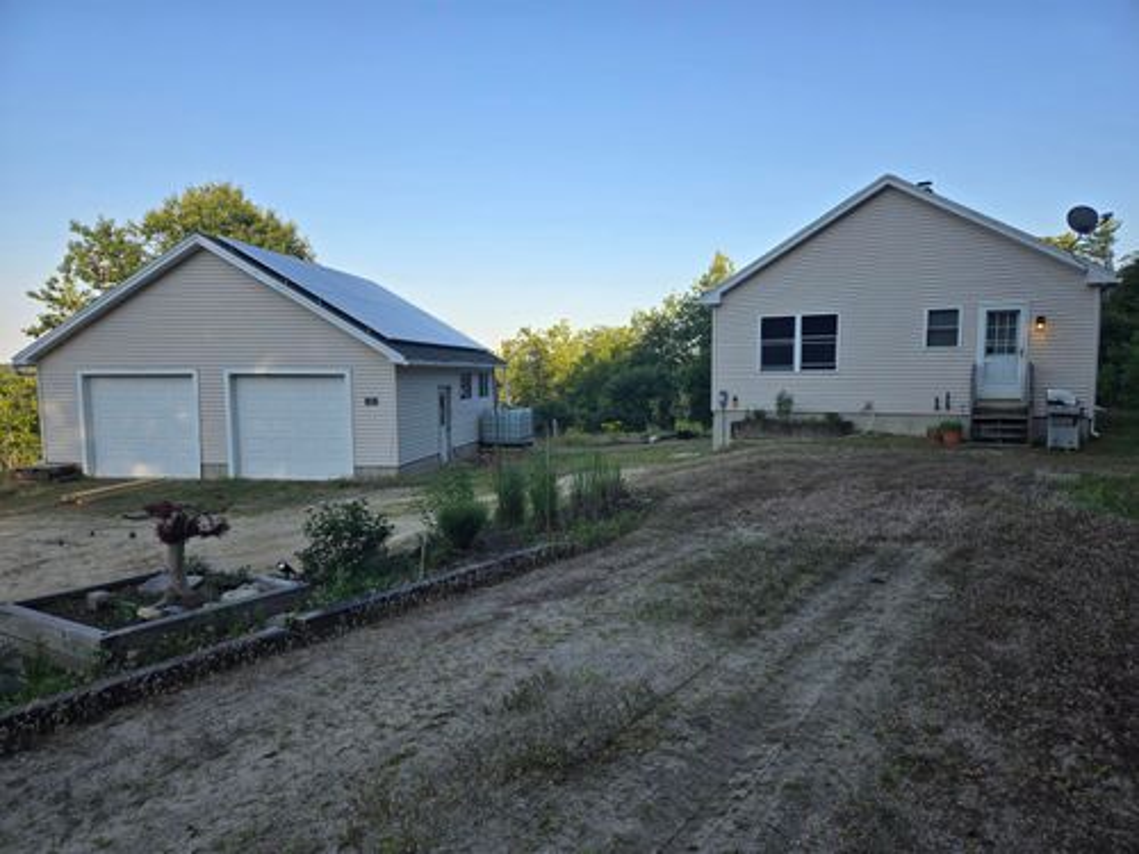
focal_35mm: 23
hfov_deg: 73.9
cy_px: 427
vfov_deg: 58.9
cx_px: 570
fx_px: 757
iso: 25
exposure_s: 1/758
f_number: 1.8
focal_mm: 5.4
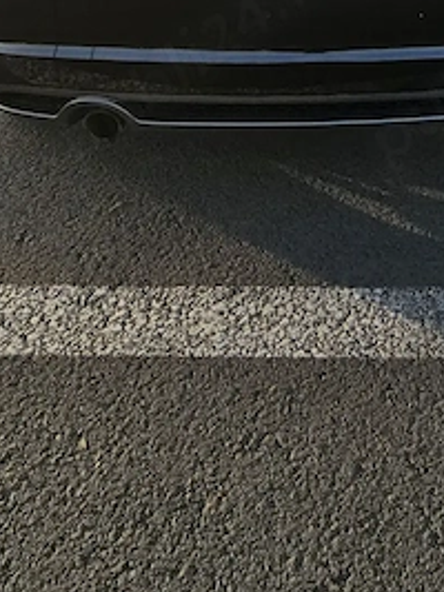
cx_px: 357
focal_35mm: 39
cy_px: -213
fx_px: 668
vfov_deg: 32.7
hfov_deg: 35.6
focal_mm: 2.2
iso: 50
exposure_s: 1/852
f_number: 2.2
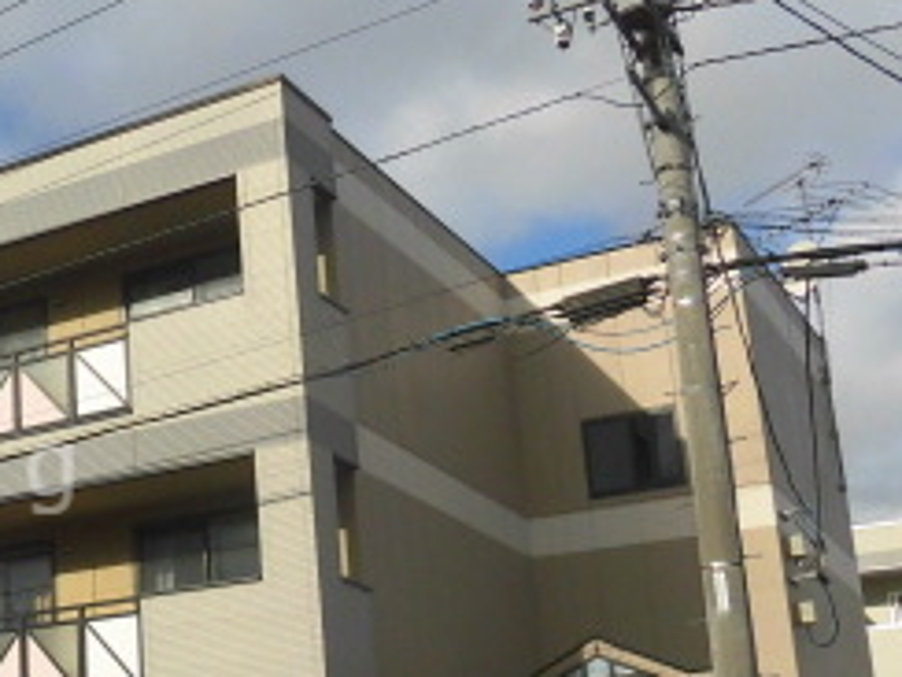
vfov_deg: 23.1
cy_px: 470
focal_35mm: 63
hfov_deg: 27.3
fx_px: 1642
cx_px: -159
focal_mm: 4.3
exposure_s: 1/250
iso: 100
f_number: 7.8
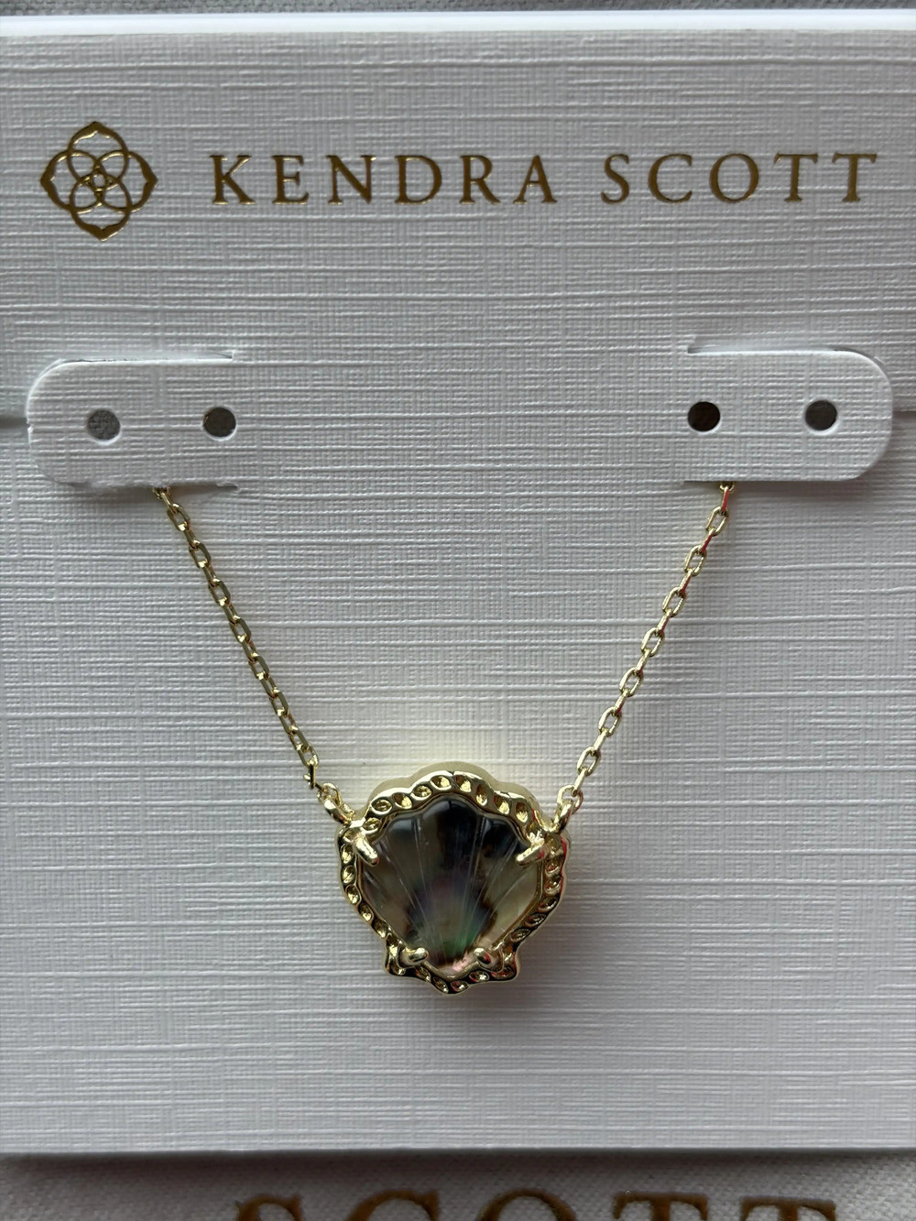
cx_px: 458
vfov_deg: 36.8
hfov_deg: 28.0
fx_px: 1834
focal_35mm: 52
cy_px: 610
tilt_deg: -72.8
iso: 25
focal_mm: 5.96
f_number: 1.6
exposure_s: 1/129
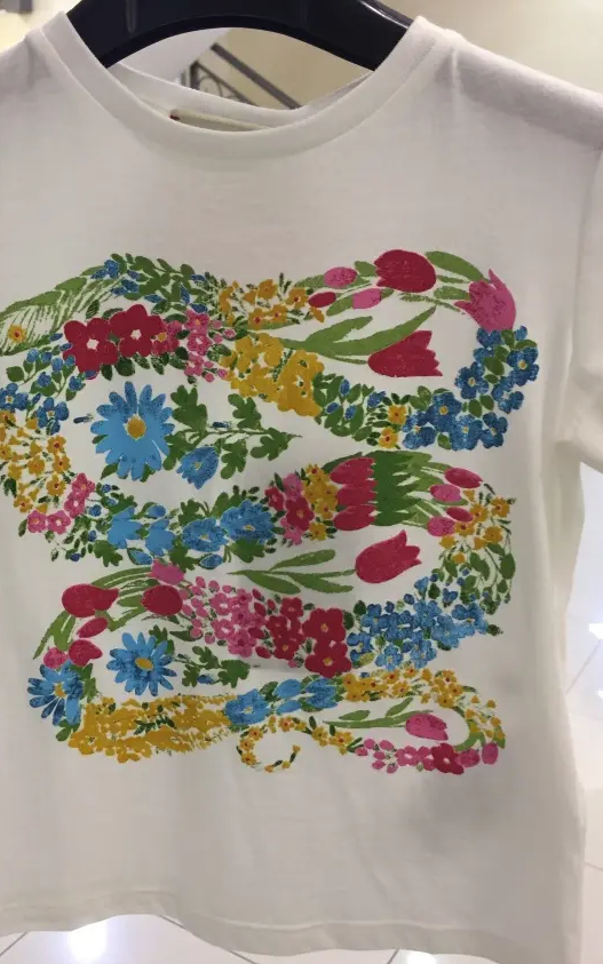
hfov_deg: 36.1
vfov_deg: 55.3
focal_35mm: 35
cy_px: 448
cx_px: 232
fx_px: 920
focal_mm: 4.15
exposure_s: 1/33
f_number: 2.2
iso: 80
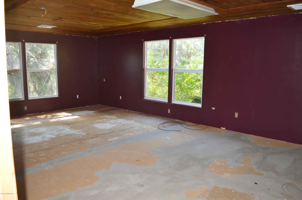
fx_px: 226
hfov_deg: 67.4
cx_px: 151
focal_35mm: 27
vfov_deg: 47.8
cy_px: 100
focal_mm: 18
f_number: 4
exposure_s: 1/60
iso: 400
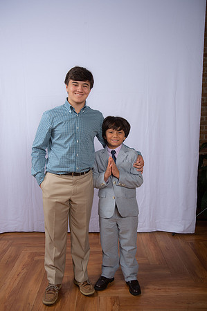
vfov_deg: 50.7
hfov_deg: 35.0
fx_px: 328
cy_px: 156
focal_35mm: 38
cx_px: 104
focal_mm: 38
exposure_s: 1/160
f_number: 8
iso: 250
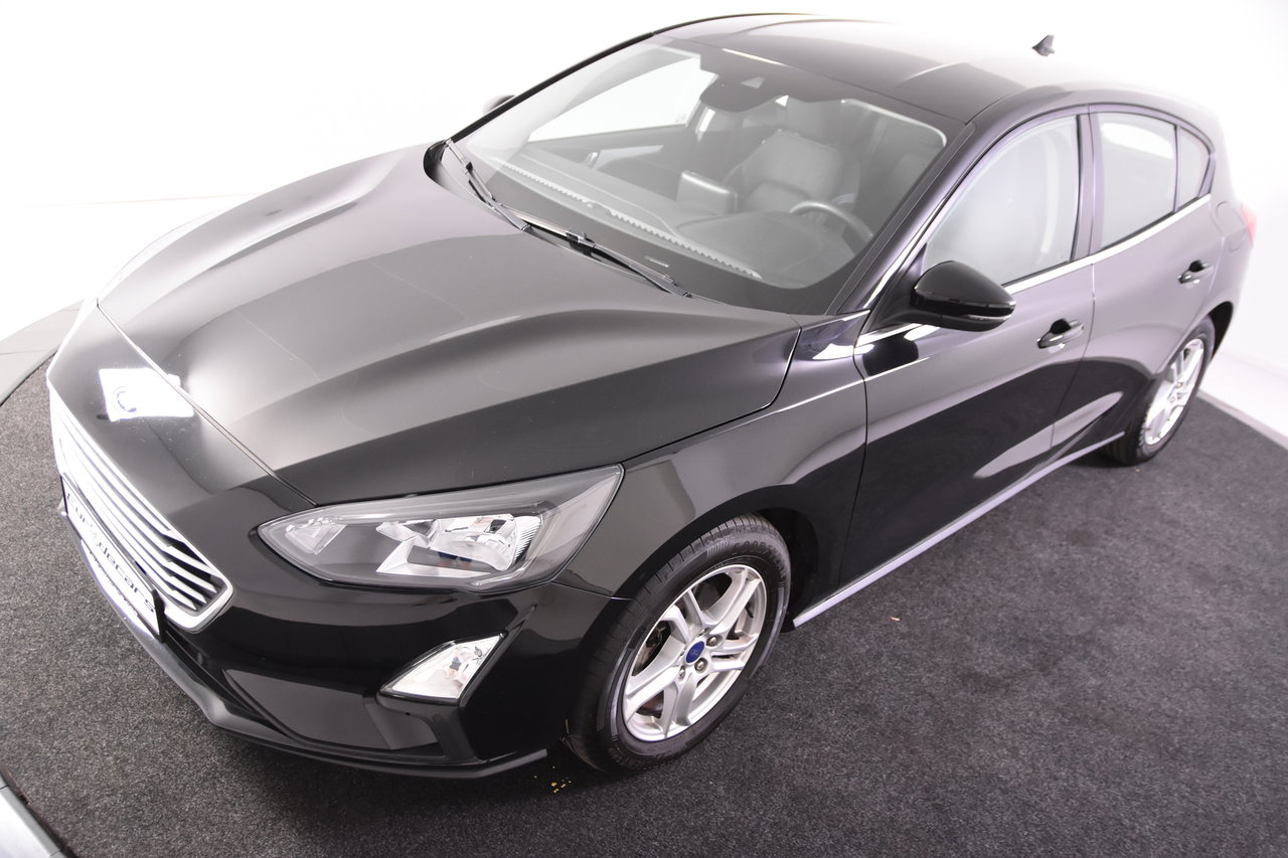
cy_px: 429
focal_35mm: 30
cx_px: 644
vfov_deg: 43.6
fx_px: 1073
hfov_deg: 61.9
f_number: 3
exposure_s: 1/40
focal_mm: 20
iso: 1600
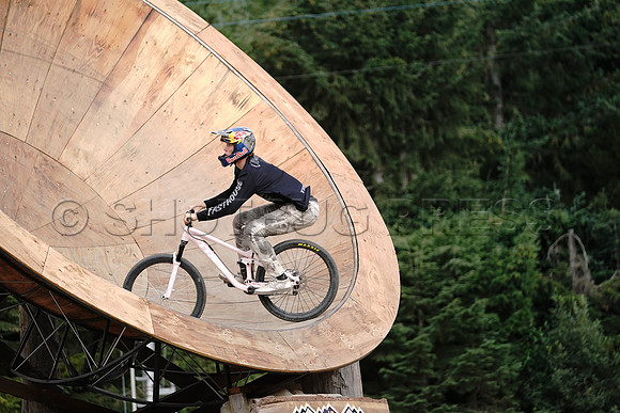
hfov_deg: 12.3
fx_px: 2877
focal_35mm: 167
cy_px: 206
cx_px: 310
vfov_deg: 8.2
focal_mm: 167
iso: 400
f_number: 2.8
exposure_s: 1/1250
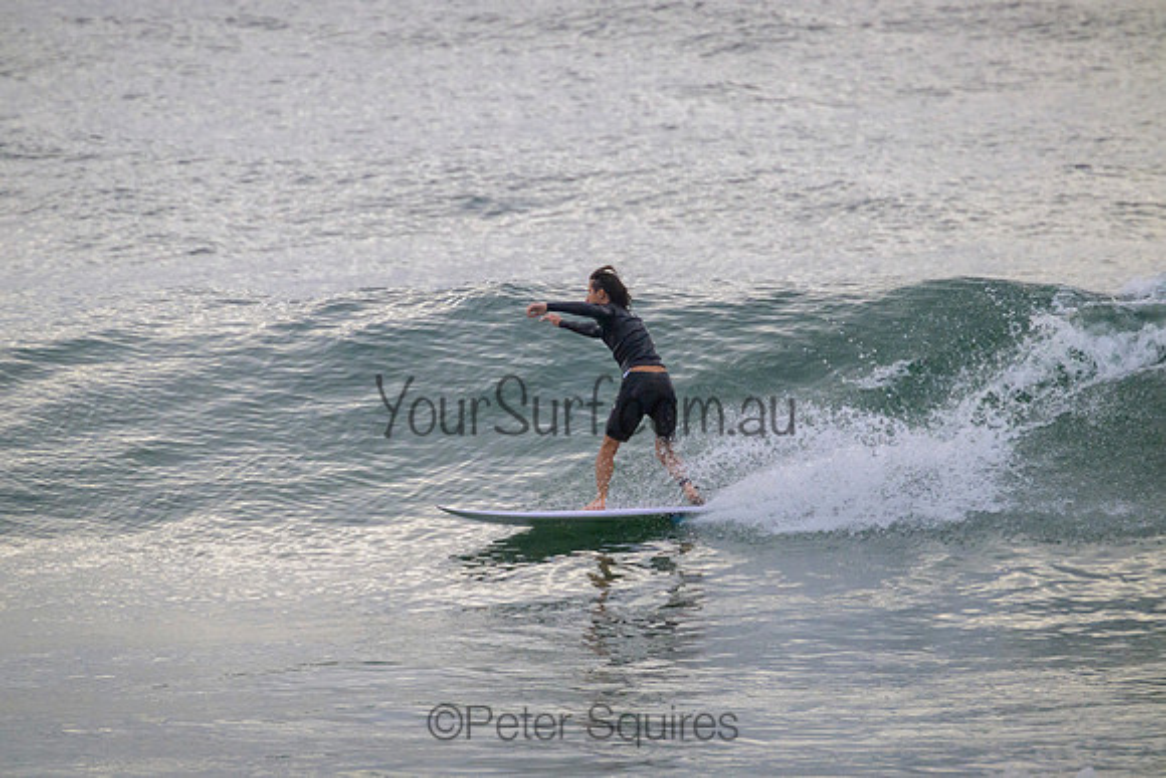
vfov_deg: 1.7
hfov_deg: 2.6
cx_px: 583
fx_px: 25916
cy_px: 389
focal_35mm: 800
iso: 2200
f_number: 11
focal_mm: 800
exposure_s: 1/2000
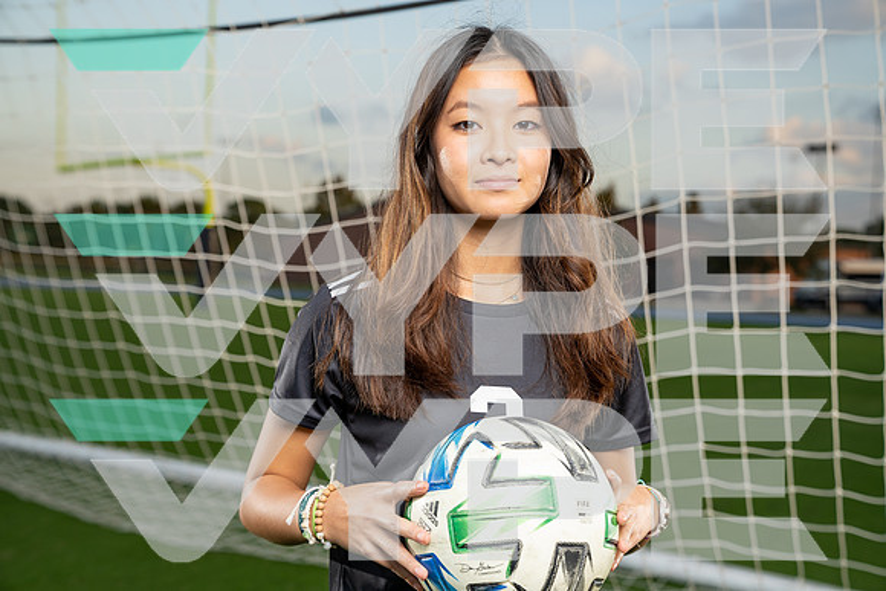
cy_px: 296
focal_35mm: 50
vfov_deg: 27.0
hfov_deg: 39.6
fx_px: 1231
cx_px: 443
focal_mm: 50
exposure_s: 1/250
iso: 160
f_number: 4
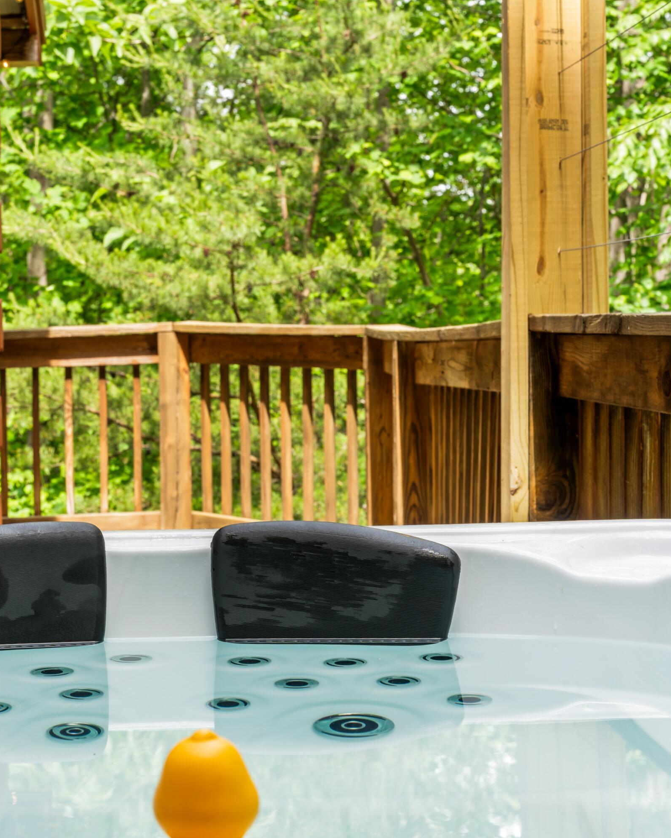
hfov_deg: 17.8
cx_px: 191
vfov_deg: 22.2
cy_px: 419
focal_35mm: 86
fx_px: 2135
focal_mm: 61
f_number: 10
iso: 100
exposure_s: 1/15
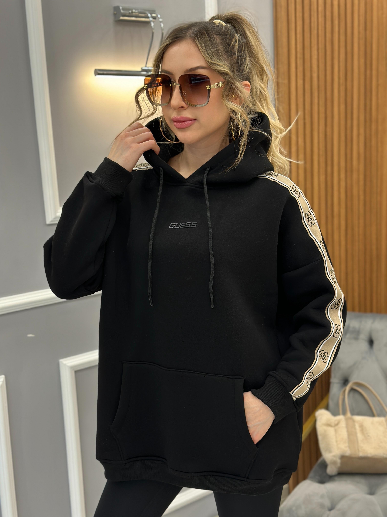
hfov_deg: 30.3
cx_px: 194
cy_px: 258
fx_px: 716
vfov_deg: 39.7
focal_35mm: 48
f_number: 1.78
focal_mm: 6.86
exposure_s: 1/100
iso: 125
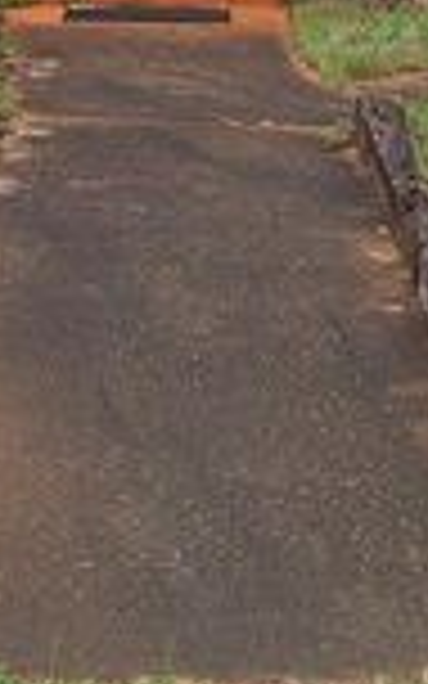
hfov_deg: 12.2
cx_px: 149
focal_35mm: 107
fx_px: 1997
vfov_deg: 17.3
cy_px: -376
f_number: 1.8
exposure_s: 1/3067
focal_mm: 5.54
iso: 40
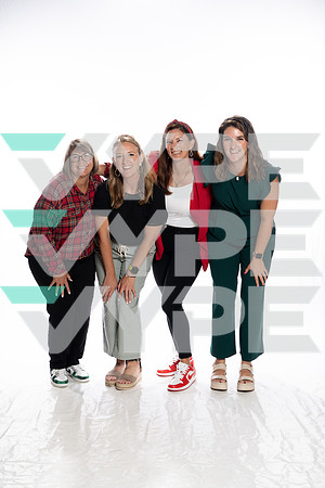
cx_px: 162
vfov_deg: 39.6
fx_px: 677
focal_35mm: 50
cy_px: 244
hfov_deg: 27.0
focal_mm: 50
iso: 400
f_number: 8
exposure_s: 1/250
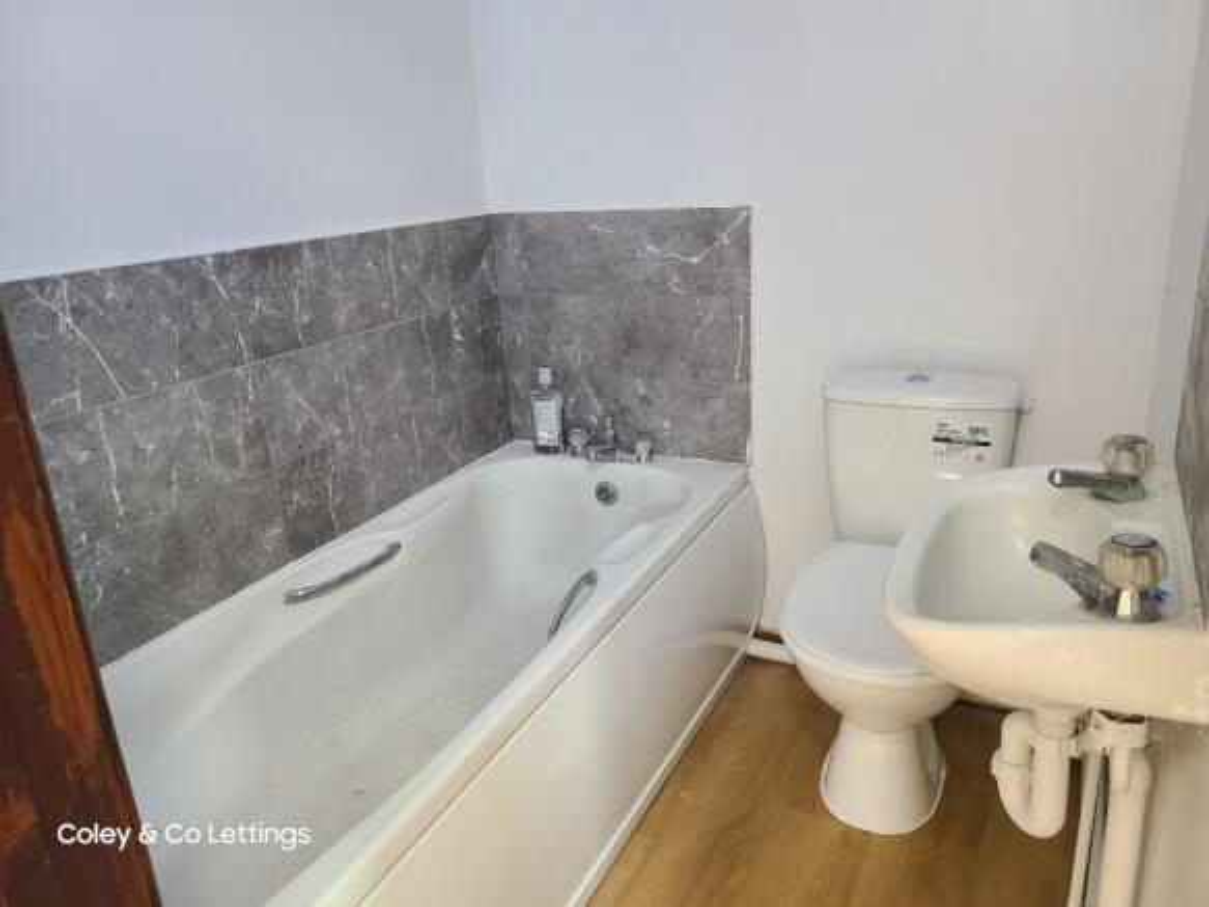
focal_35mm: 26
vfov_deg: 53.0
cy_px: 454
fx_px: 908
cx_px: 604
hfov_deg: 67.3
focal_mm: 5.4
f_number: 1.8
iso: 320
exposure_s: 1/50
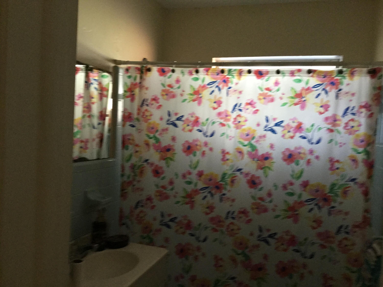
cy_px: 144
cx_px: 192
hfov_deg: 58.4
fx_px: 343
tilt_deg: -3.7
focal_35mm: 31
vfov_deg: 45.4
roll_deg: -0.6
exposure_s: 1/20
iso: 200
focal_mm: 3.3
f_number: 2.4
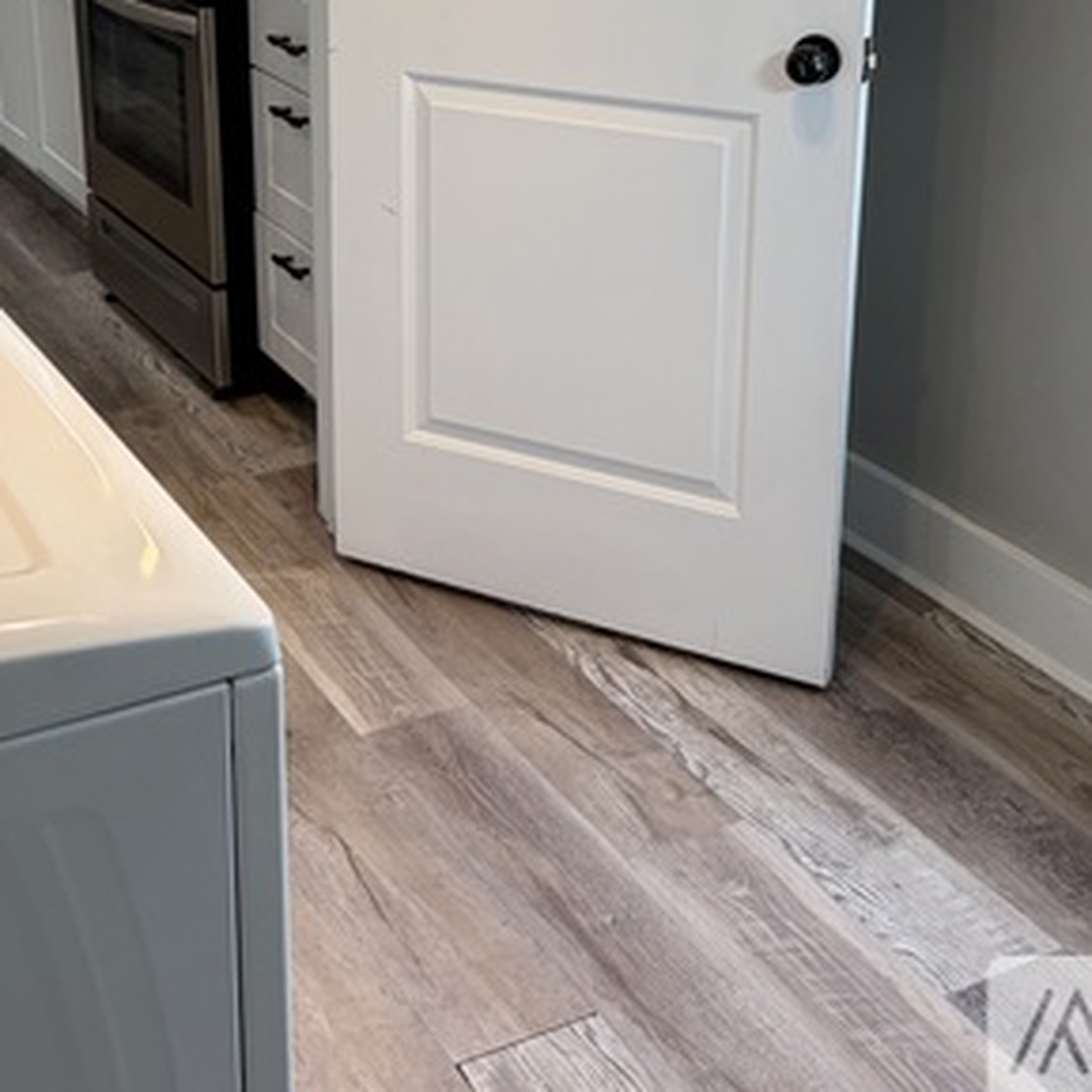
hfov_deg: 31.9
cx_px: 338
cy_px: 162
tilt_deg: -15.8
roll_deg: +1.3
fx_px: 1892
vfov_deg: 31.1
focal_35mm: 53
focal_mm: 5.96
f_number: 1.6
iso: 100
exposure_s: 1/120
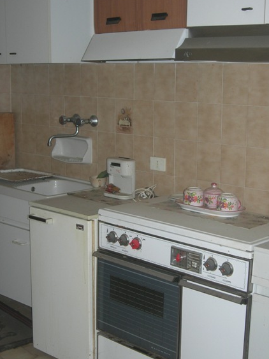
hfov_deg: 25.2
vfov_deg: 33.2
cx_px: 151
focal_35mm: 58
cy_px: 185
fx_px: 601
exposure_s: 1/60.1
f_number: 3.2
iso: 64
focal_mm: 10.6
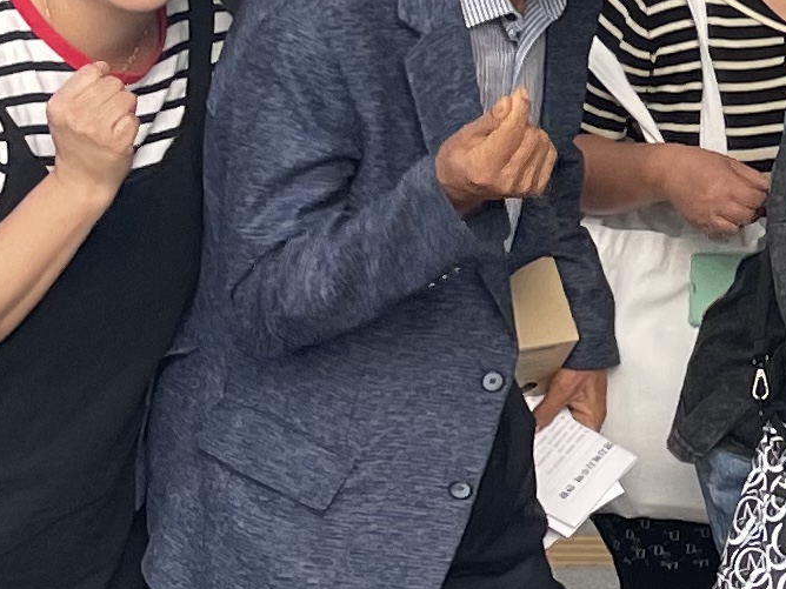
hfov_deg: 11.1
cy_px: -20
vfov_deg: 9.4
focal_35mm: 157
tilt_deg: -2.0
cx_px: 1725
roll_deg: -0.3
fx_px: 3565
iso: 32
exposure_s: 1/370
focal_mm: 4.2
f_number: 1.6
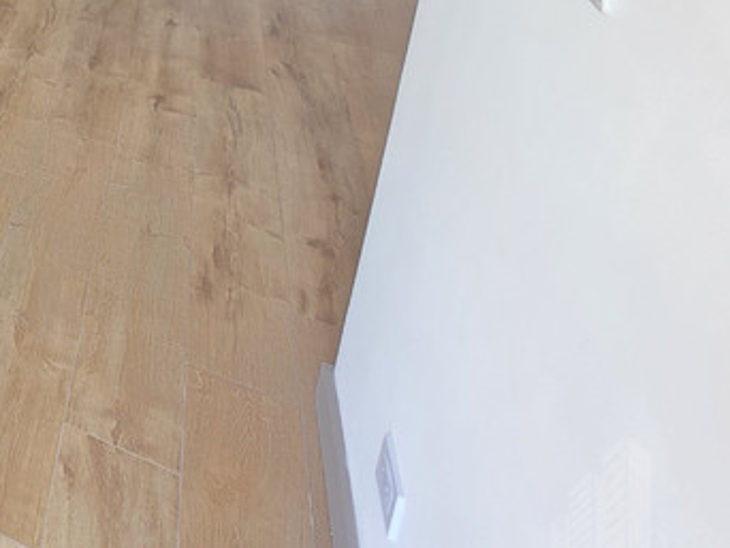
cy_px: -166
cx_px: -376
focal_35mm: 41
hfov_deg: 28.5
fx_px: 865
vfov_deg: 28.7
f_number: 1.9
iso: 125
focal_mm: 2.2
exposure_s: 1/120
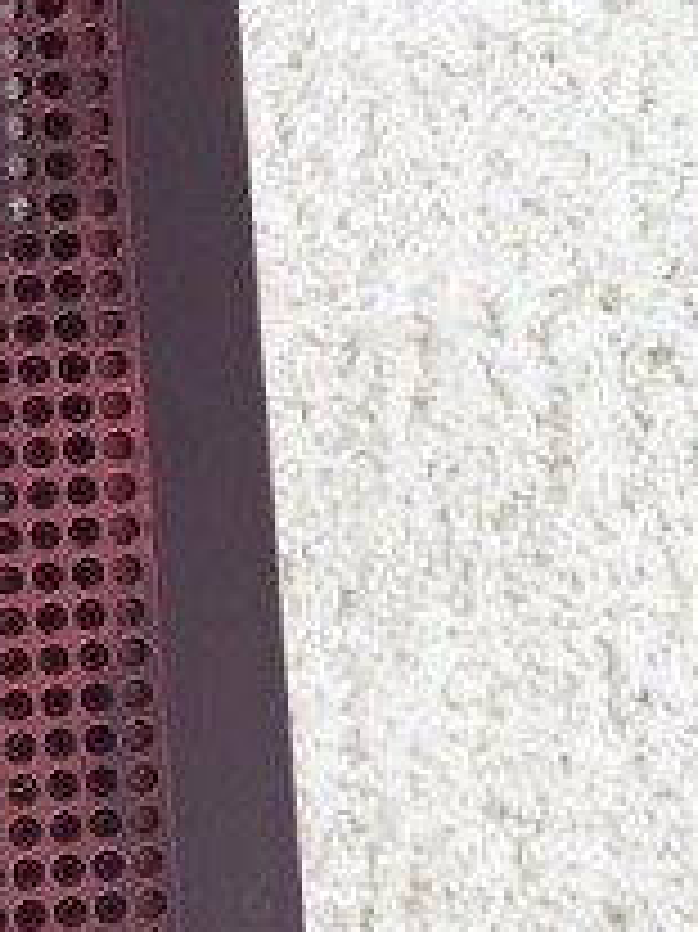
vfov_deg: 22.5
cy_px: 27
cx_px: -171
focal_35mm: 84
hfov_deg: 16.7
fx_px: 2261
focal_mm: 4.15
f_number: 2.2
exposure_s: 1/60
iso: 25
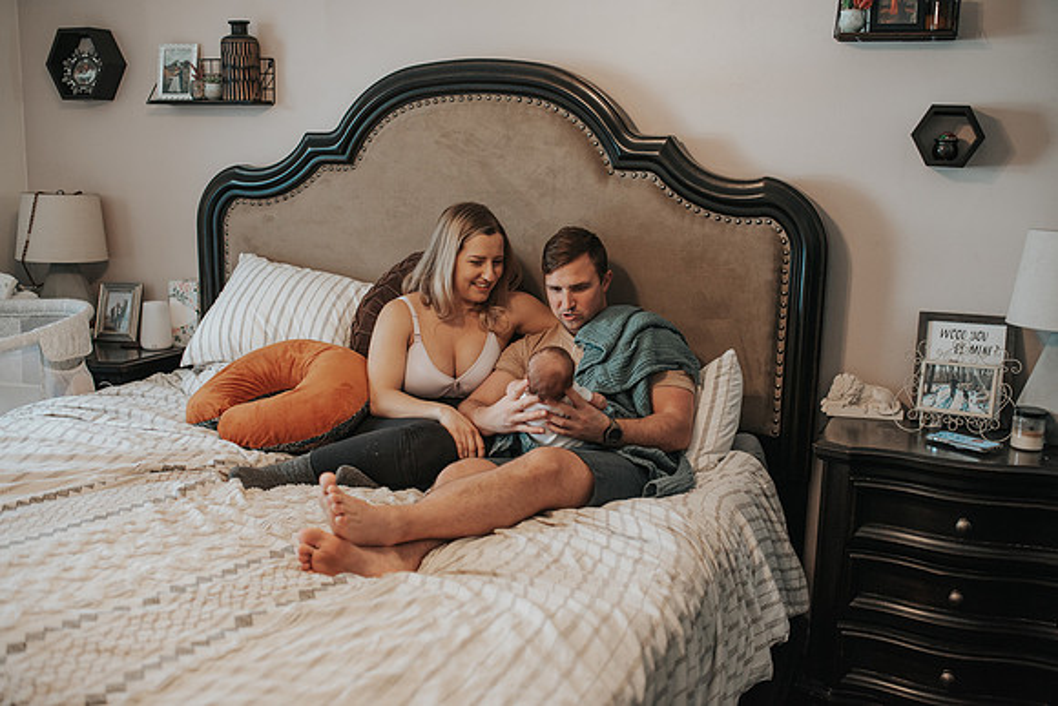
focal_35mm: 35
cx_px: 529
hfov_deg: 54.4
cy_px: 353
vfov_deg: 37.9
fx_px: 1029
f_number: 2.8
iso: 1000
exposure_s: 1/250
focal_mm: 35
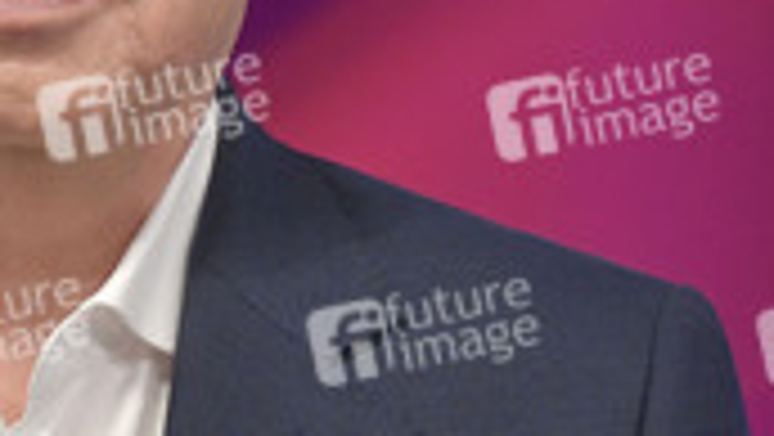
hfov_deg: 16.0
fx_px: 2711
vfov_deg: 9.1
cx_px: 34
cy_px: -4
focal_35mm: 132
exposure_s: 1/200
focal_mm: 48
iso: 2500
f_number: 6.3
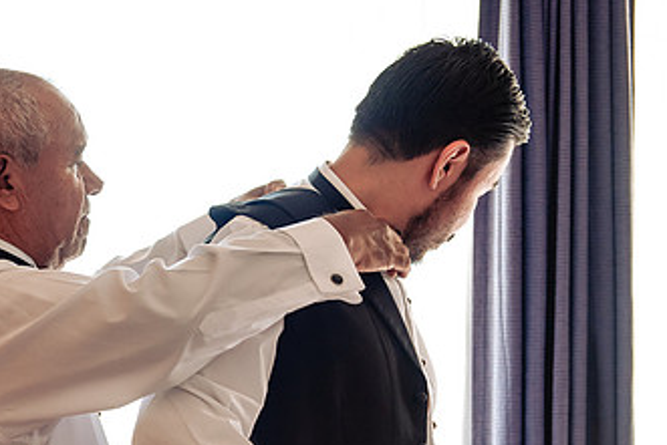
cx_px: 174
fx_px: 1650
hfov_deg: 22.7
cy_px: 311
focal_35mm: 89
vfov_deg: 15.3
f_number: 3.5
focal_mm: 48
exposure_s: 1/160
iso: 800
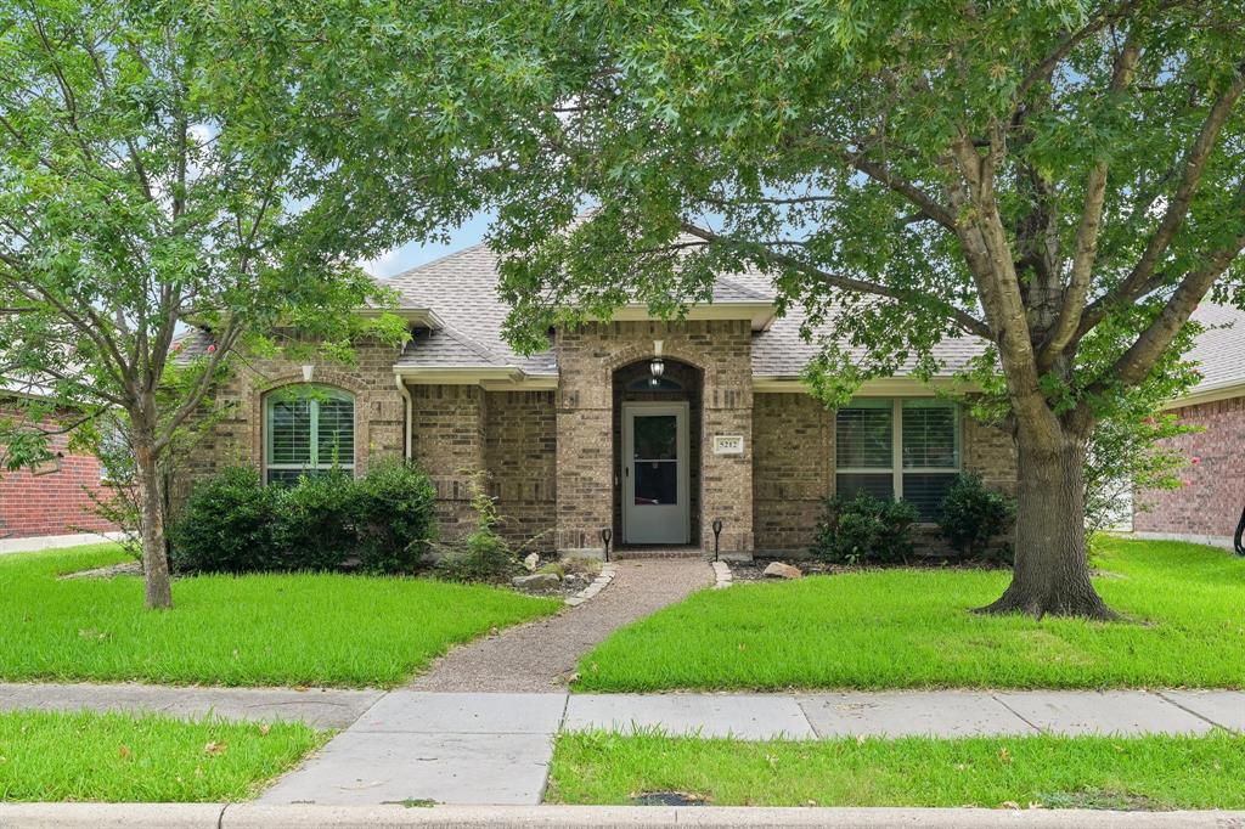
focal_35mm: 30
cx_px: 622
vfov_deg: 43.6
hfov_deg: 61.9
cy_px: 414
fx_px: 1037
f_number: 8
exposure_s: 1/200
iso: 400
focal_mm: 30
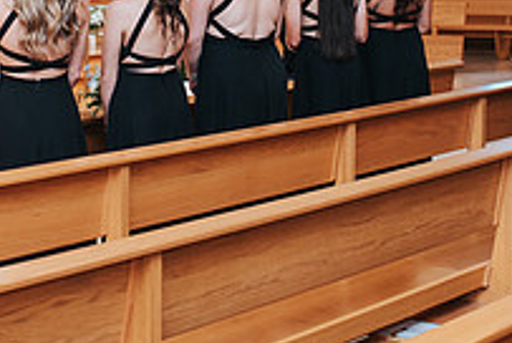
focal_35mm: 103
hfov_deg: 19.8
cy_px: -21
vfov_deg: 13.1
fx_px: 1467
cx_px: 207
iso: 800
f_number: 2.8
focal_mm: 35
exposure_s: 1/125
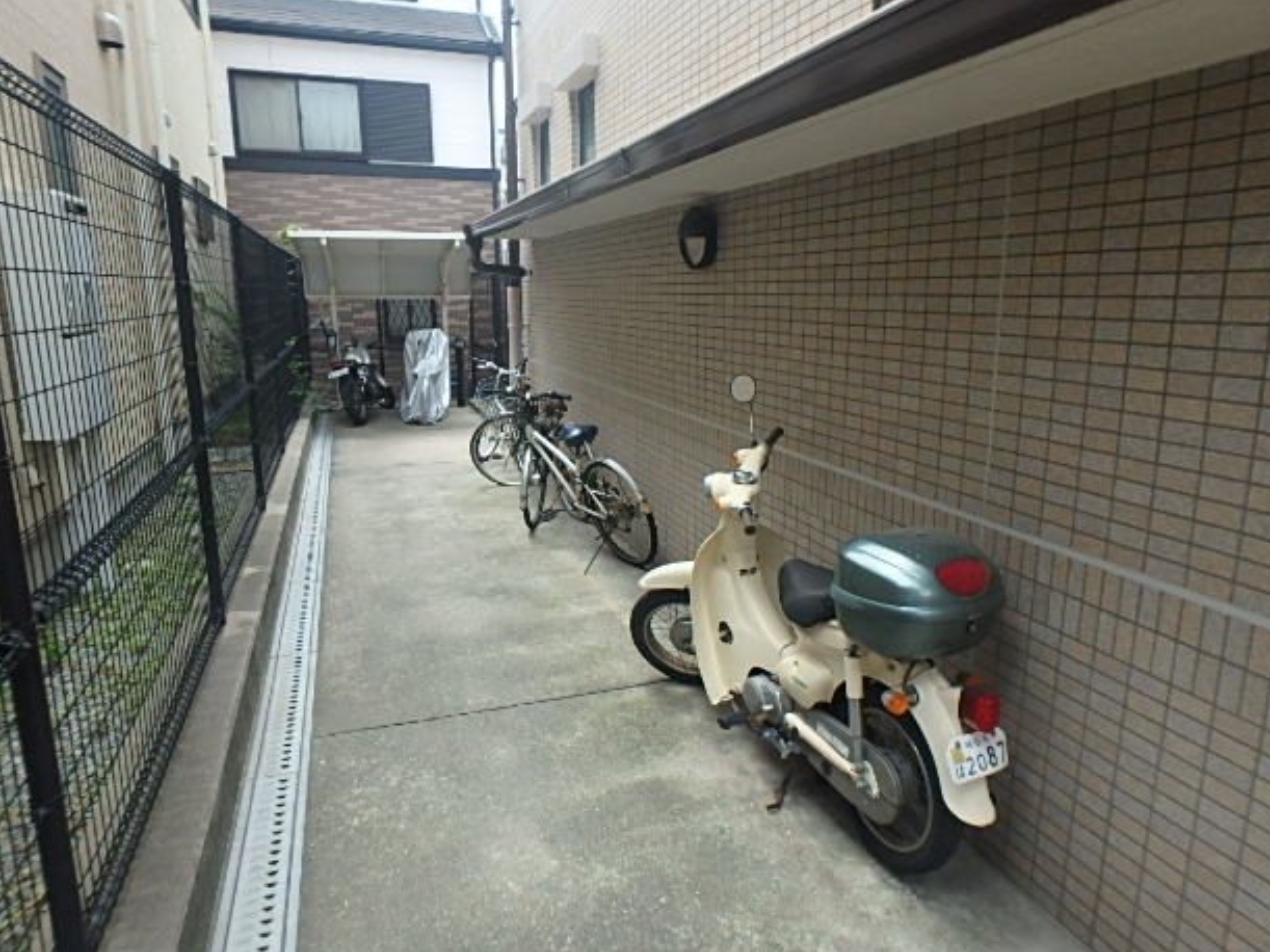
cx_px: 651
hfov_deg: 76.4
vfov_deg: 61.1
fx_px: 807
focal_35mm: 22
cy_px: 478
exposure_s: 1/320
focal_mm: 3.7
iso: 125
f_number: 3.5
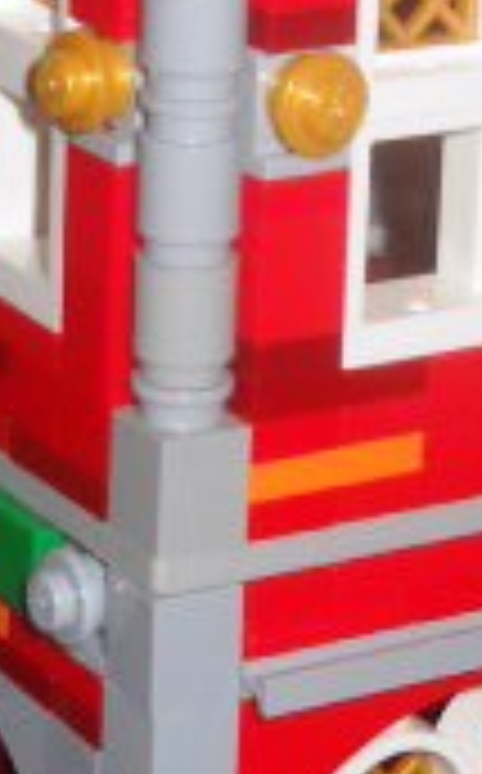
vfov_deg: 12.9
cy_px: 297
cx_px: 14
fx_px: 3416
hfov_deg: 8.0
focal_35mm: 162
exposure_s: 1/30
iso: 64
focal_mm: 6.72
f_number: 5.5
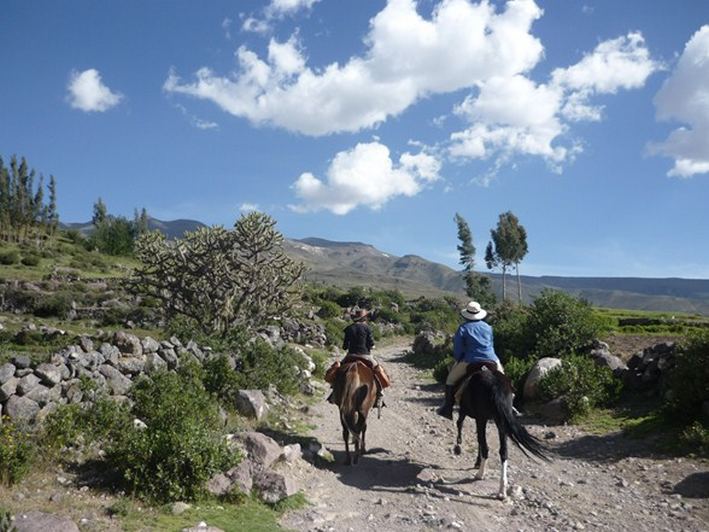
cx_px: 354
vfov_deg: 43.0
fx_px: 676
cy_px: 266
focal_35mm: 33
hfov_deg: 55.3
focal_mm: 5.5
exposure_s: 1/160
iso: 100
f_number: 8
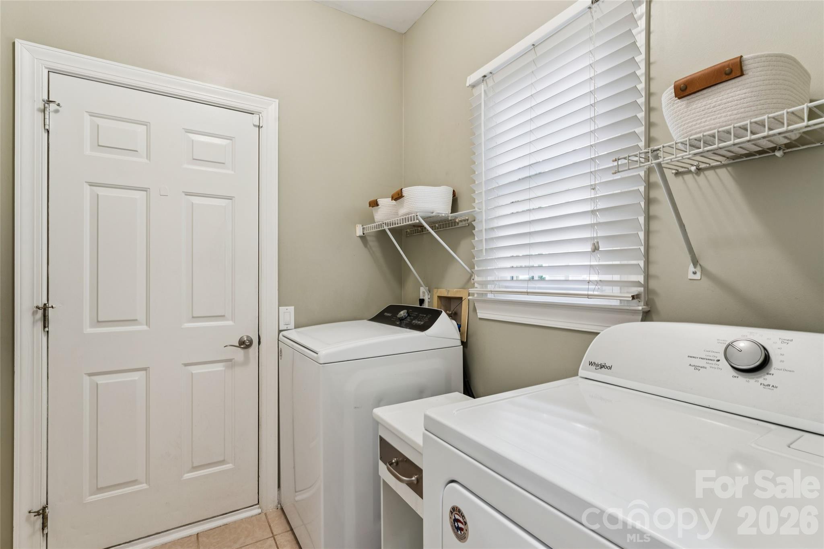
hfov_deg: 94.6
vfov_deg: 71.7
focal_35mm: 17
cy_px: 274
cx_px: 412
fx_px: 380
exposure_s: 1.3
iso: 100
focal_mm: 16.6
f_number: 13
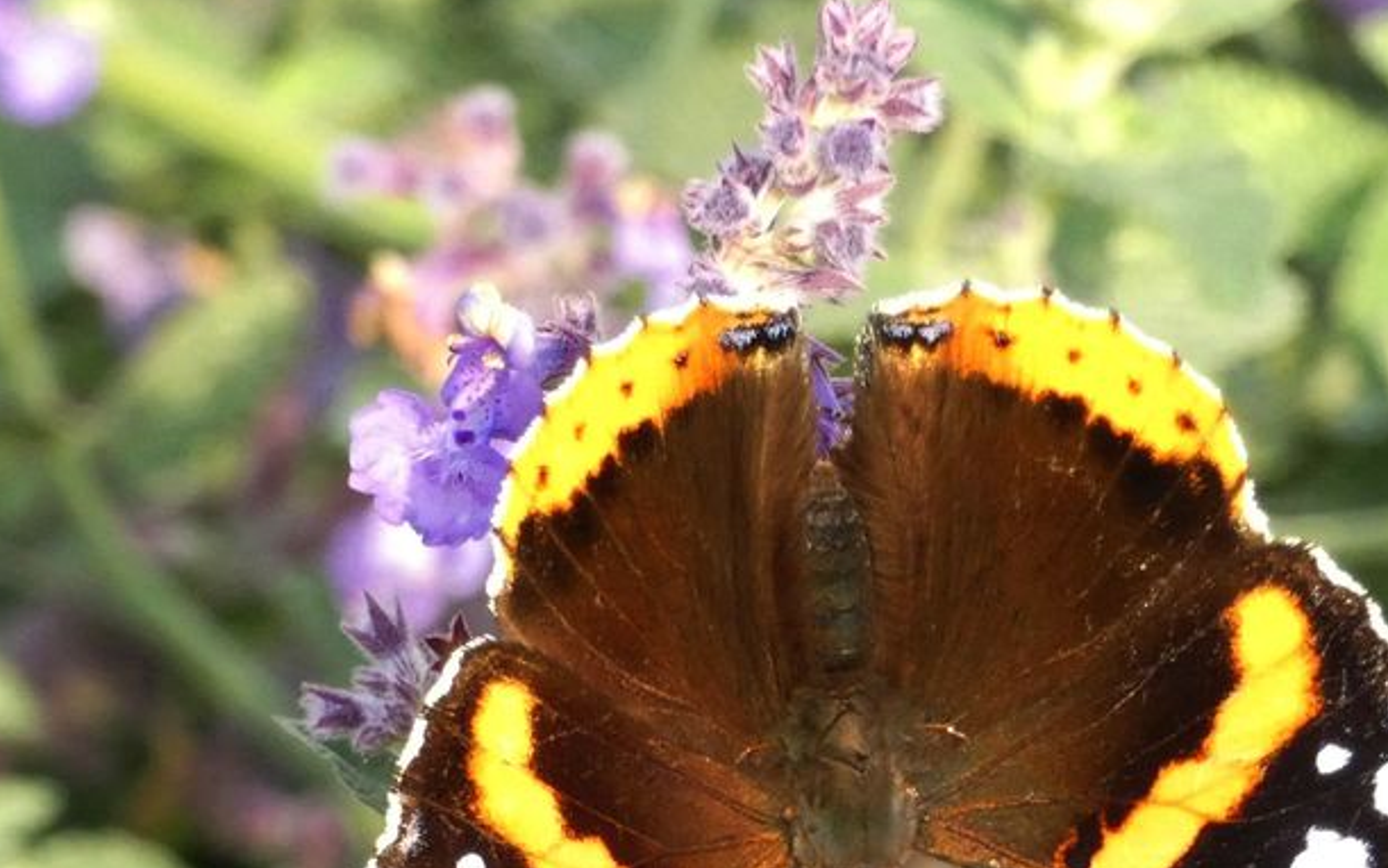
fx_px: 16797
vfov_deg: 3.0
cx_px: 876
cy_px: 698
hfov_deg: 4.7
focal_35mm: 444
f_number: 5.5
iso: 400
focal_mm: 53.8
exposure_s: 1/80
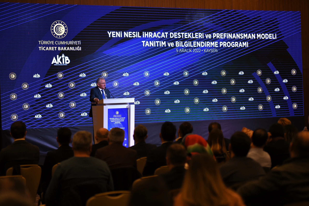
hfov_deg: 20.8
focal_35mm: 98
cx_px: 154
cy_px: 103
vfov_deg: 14.0
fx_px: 841
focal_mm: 98
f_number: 2.8
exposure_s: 1/160
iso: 1250
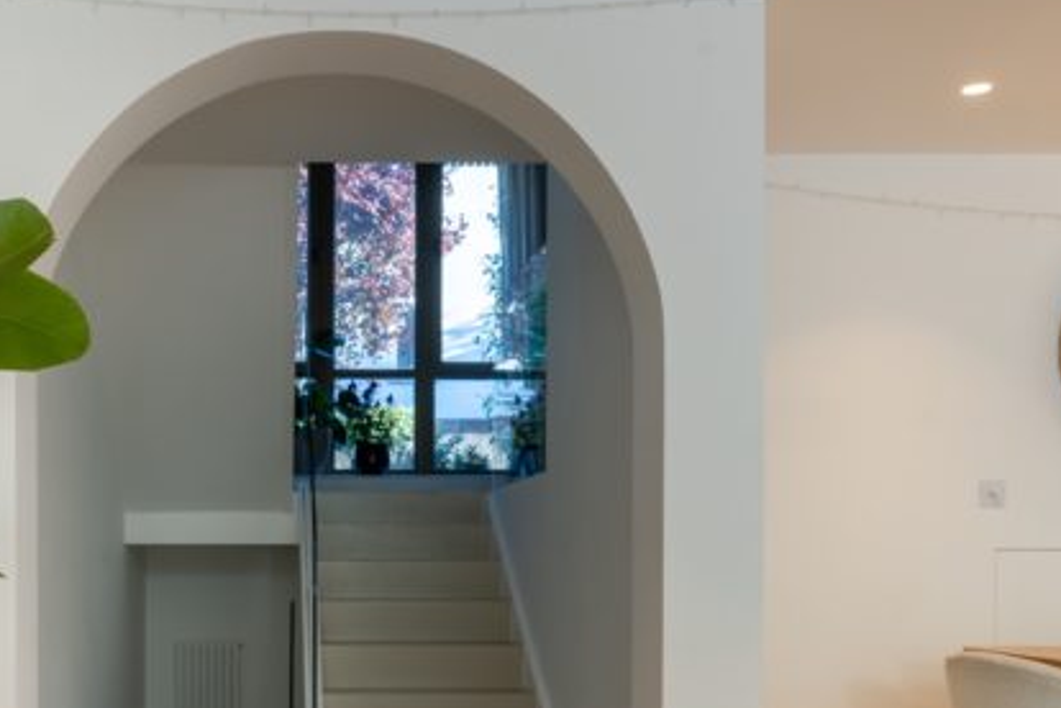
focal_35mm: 39
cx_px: 390
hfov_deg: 49.0
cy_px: 623
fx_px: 1149
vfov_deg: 32.7
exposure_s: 1/20
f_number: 8
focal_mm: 21
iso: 200
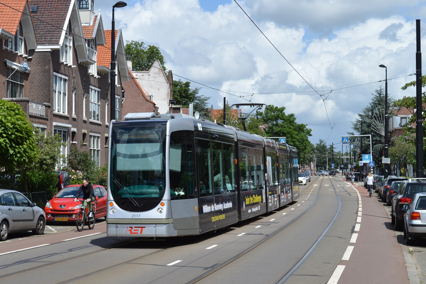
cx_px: 213
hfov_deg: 37.9
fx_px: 621
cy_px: 142
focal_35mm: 52
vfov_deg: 25.8
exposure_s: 1/400
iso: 100
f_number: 8
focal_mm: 35
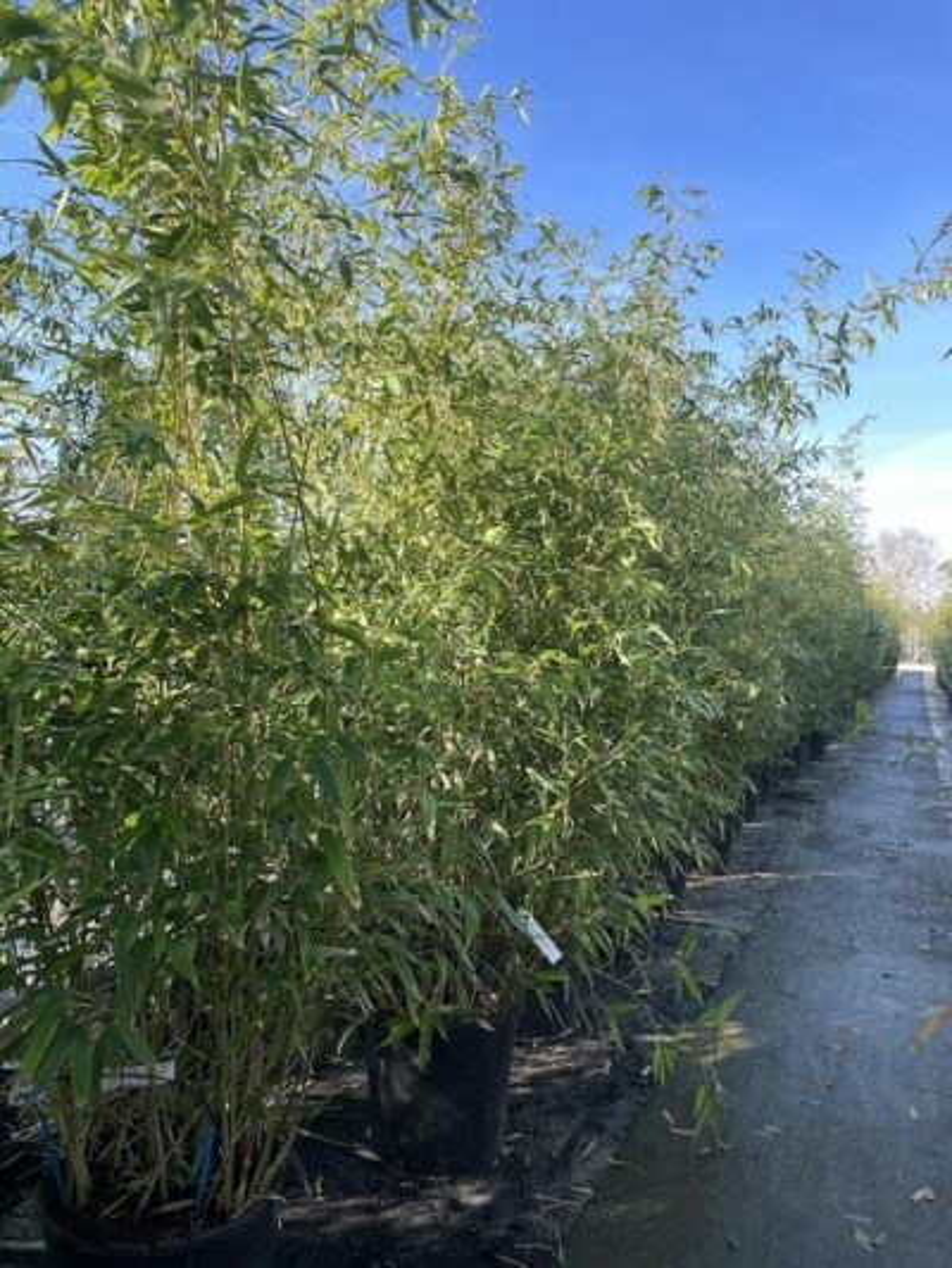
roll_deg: -1.8
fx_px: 953
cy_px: 634
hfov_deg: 53.1
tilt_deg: +1.1
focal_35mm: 26
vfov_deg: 67.3
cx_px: 476
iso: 32
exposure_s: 1/1114
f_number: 1.6
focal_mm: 4.2
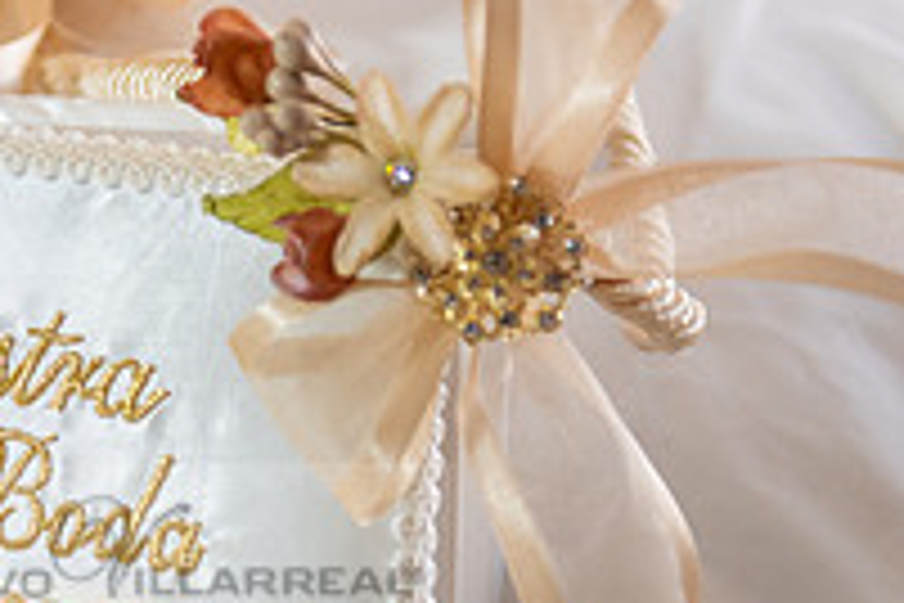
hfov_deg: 10.8
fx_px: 4771
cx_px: 72
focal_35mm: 190
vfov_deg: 7.2
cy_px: 569
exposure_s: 1/320
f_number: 2.8
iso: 500
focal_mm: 60
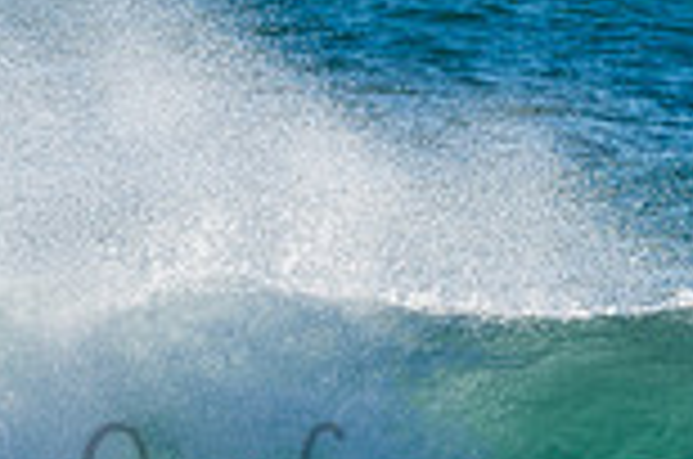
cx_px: 274
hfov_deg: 0.9
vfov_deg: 0.6
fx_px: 44356
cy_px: 454
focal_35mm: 2309
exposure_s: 1/320
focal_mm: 500
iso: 64
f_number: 8
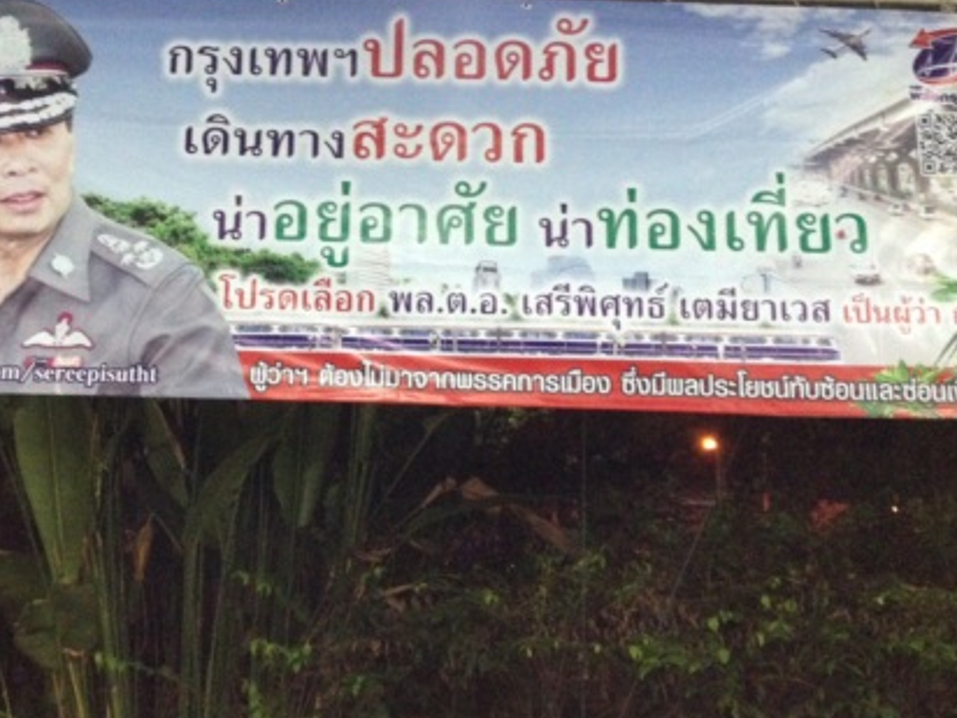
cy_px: 251
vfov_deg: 28.4
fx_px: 1410
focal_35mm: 51
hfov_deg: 37.3
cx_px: 379
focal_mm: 4.28
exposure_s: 1/17
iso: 400
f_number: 2.4
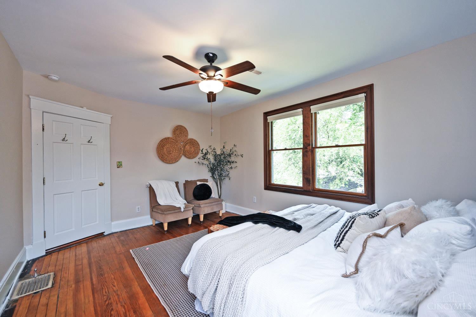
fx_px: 185
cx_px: 238
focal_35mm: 14
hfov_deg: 104.3
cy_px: 158
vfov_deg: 81.2
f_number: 4
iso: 360
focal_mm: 14
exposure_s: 1/60
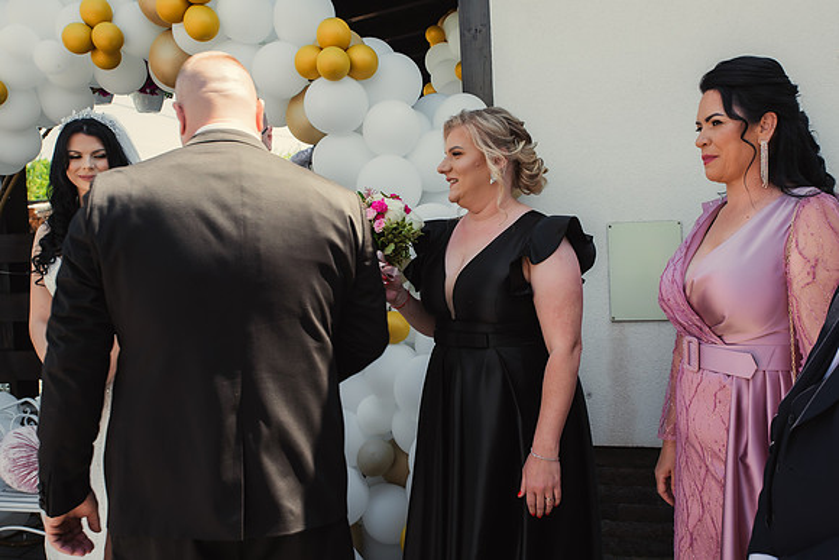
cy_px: 259
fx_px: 877
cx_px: 451
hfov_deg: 51.1
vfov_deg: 35.4
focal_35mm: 38
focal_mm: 35
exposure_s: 1/160
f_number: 6.3
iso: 200
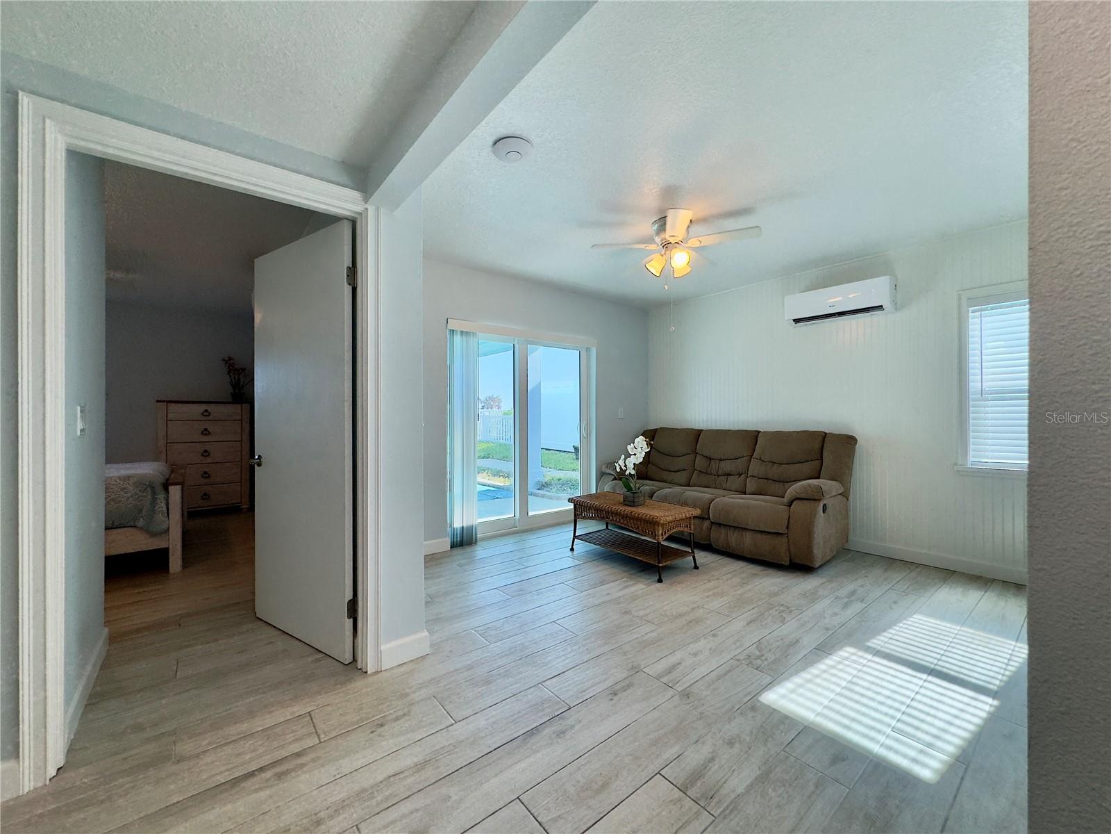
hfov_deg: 102.1
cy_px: 417
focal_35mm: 14
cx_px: 556
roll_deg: +0.4
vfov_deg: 85.7
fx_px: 449
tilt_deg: -0.2
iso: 64
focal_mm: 2.22
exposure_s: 1/120
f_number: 2.2
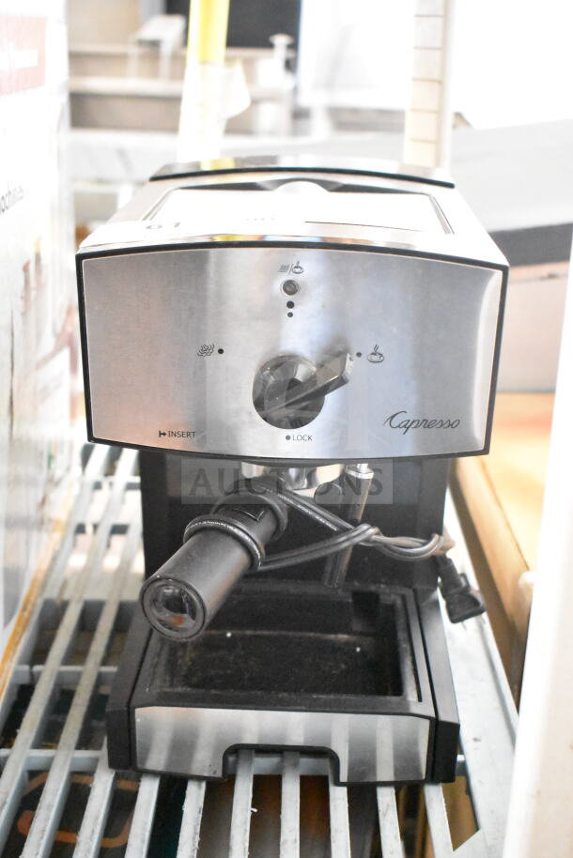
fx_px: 1038
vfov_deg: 44.9
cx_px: 286
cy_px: 429
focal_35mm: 44
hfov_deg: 30.9
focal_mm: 29
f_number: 4.2
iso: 20000
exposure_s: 1/50
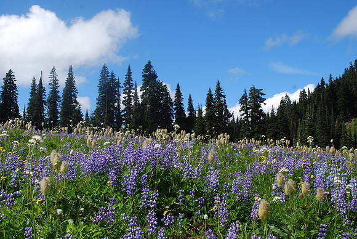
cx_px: 178
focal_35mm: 42
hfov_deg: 46.4
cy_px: 120
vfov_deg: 32.0
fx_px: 417
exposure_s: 1/250
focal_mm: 28
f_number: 10
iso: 180
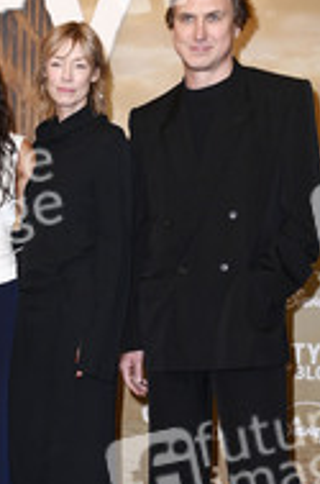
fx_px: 1421
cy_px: 338
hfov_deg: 12.7
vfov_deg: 19.2
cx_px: 5
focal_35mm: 106
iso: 1000
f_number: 5.6
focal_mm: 50
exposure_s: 1/320
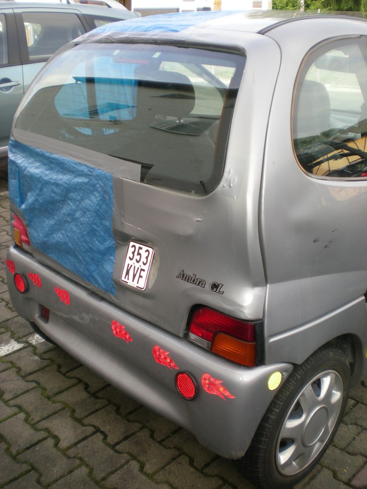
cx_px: 184
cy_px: 244
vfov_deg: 49.0
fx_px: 537
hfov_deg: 37.7
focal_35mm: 38
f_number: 3.1
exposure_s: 1/135
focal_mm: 6.3
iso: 50
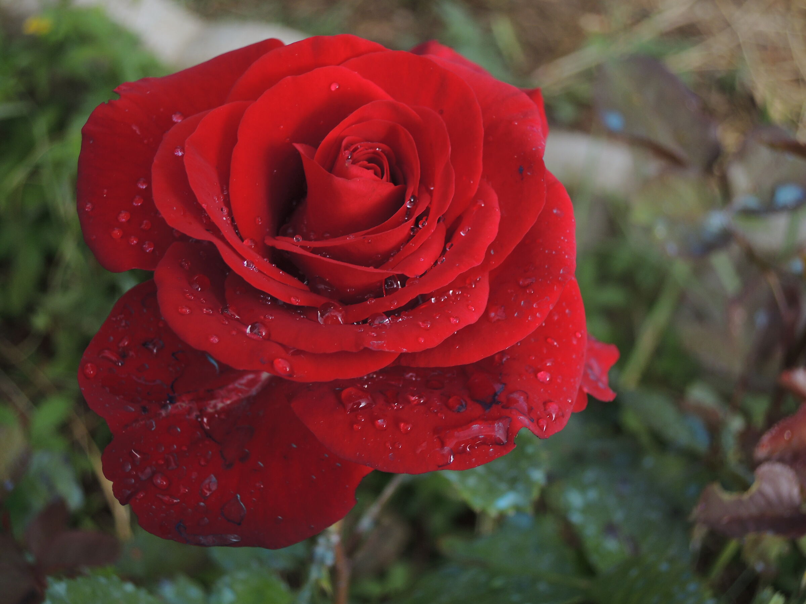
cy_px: 302
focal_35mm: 50
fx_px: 1164
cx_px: 403
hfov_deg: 38.2
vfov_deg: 29.1
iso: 100
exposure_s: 1/250
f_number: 3.3
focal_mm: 9
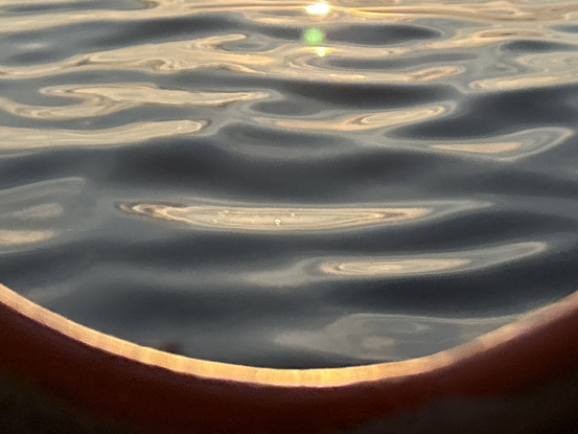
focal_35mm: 94
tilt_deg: -2.1
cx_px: 314
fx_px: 1570
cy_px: -304
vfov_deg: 14.2
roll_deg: -0.5
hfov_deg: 20.9
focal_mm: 5.96
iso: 50
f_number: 1.6
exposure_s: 1/6993
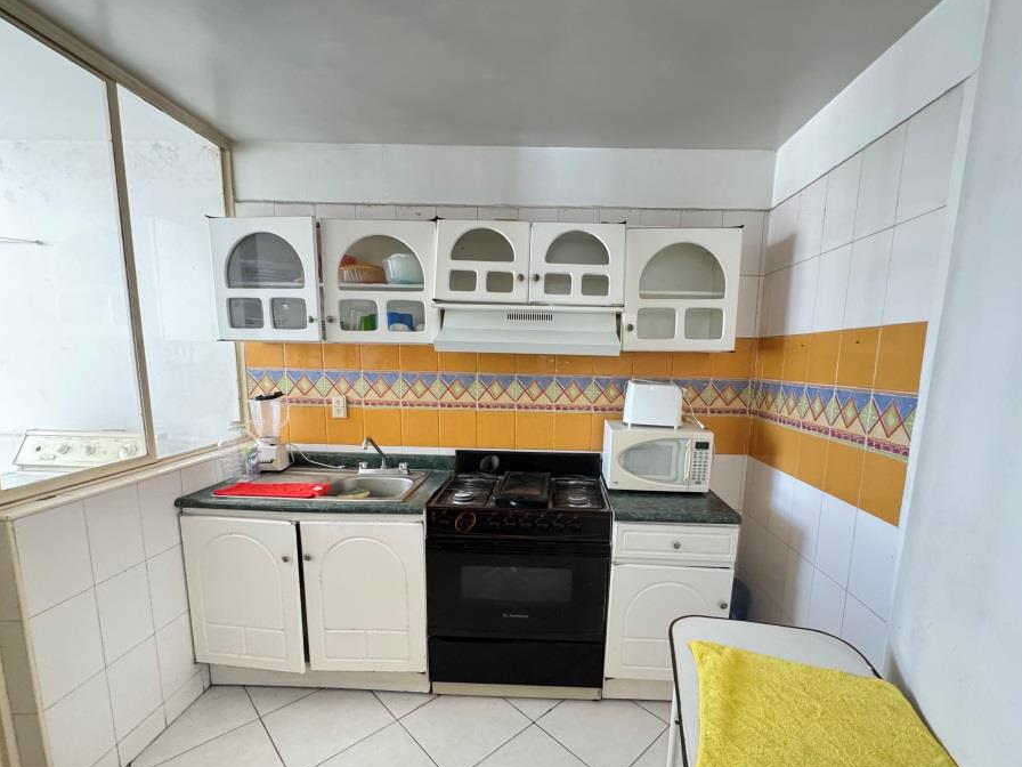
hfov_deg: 94.4
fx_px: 472
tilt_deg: -9.4
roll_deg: -0.8
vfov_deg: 77.7
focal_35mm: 16
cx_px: 546
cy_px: 435
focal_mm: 2.22
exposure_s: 1/60
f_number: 2.2
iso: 640
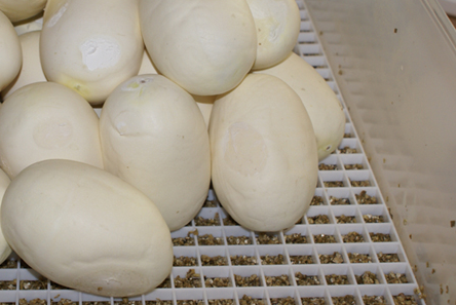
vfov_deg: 15.9
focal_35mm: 86
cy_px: 80
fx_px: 1088
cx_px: 108
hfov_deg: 23.4
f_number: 5.6
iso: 400
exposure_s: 1/60
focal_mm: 35
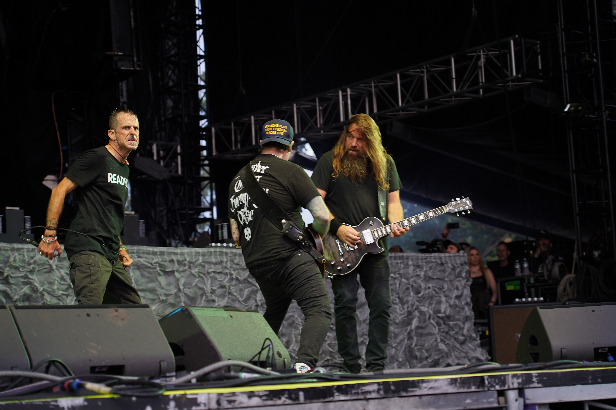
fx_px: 1352
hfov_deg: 25.7
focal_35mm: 79
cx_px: 308
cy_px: 205
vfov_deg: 17.3
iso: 320
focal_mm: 79
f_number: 4
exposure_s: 1/125
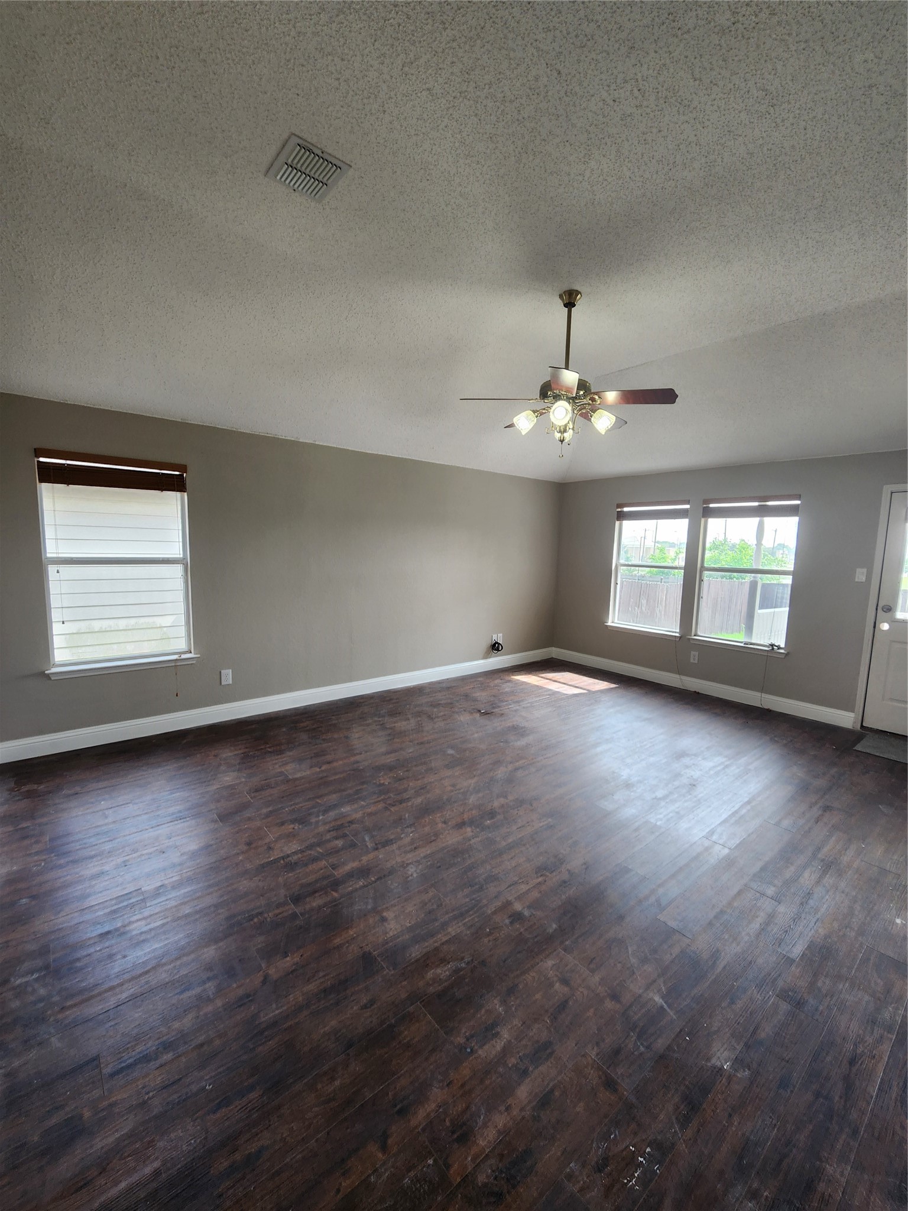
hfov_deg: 89.9
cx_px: 454
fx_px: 455
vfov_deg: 106.2
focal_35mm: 13
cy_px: 606
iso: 64
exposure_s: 1/60
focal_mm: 2.2
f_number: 2.2
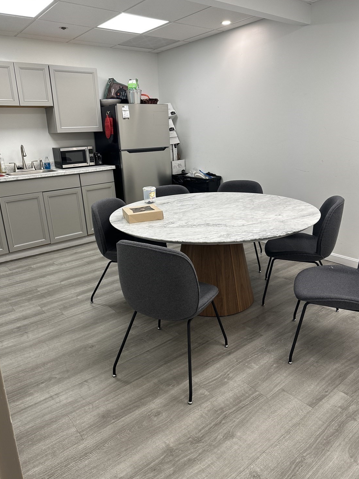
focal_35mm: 25
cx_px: 179
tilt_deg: -15.2
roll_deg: +3.5
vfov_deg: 69.4
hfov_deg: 54.9
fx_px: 346
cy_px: 234
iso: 80
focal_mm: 6.86
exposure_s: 1/120
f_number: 1.78
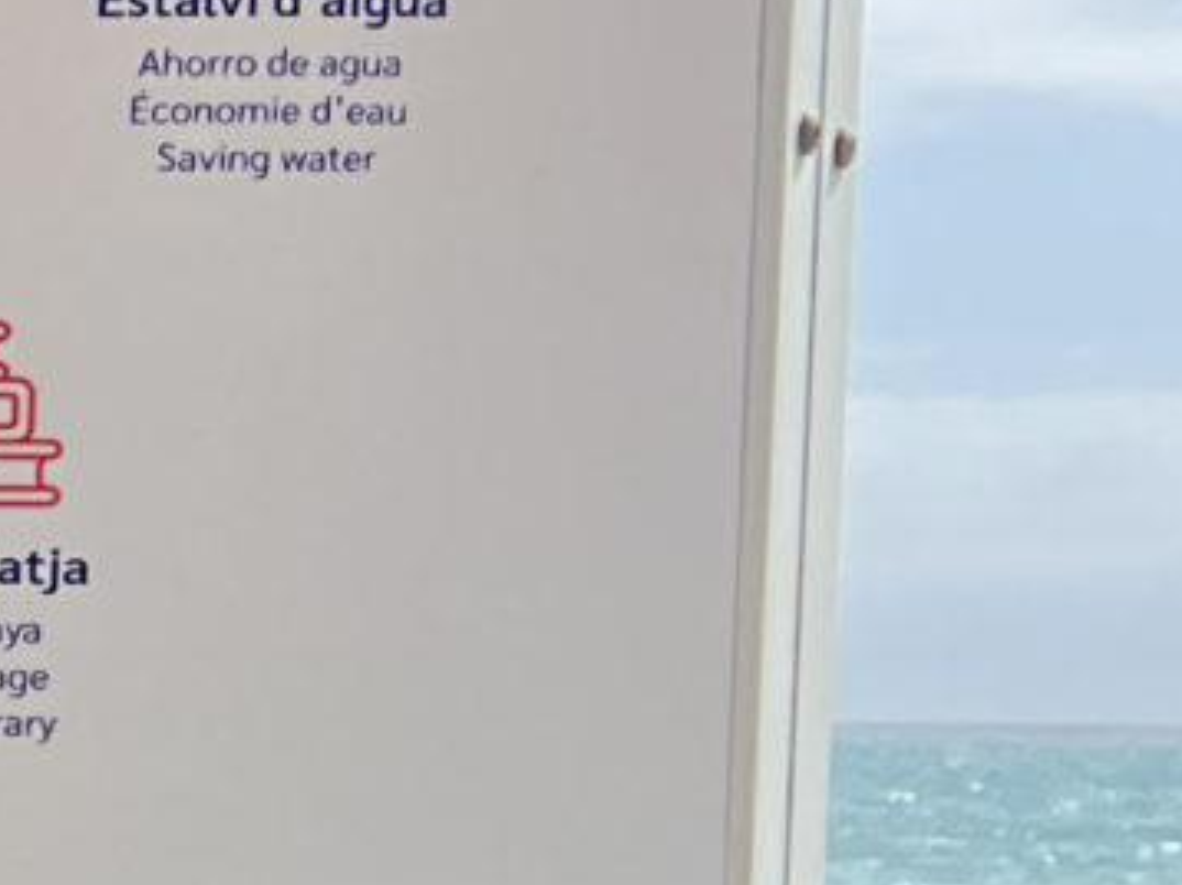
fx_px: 6347
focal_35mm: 186
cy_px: 1030
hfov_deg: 8.0
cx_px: -3031
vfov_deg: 7.9
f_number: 1.5
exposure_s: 1/1869
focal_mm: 5.7
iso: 50
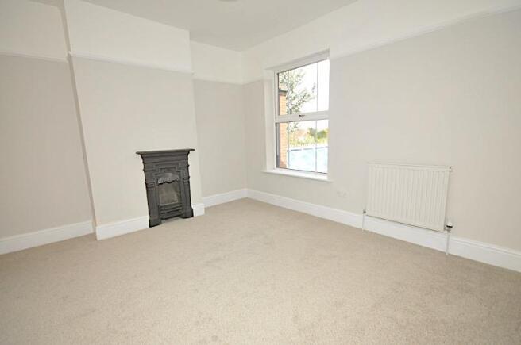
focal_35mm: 18
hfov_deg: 90.1
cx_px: 260
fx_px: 260
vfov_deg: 67.2
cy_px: 172
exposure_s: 1/250
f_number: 5.6
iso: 800
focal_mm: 12
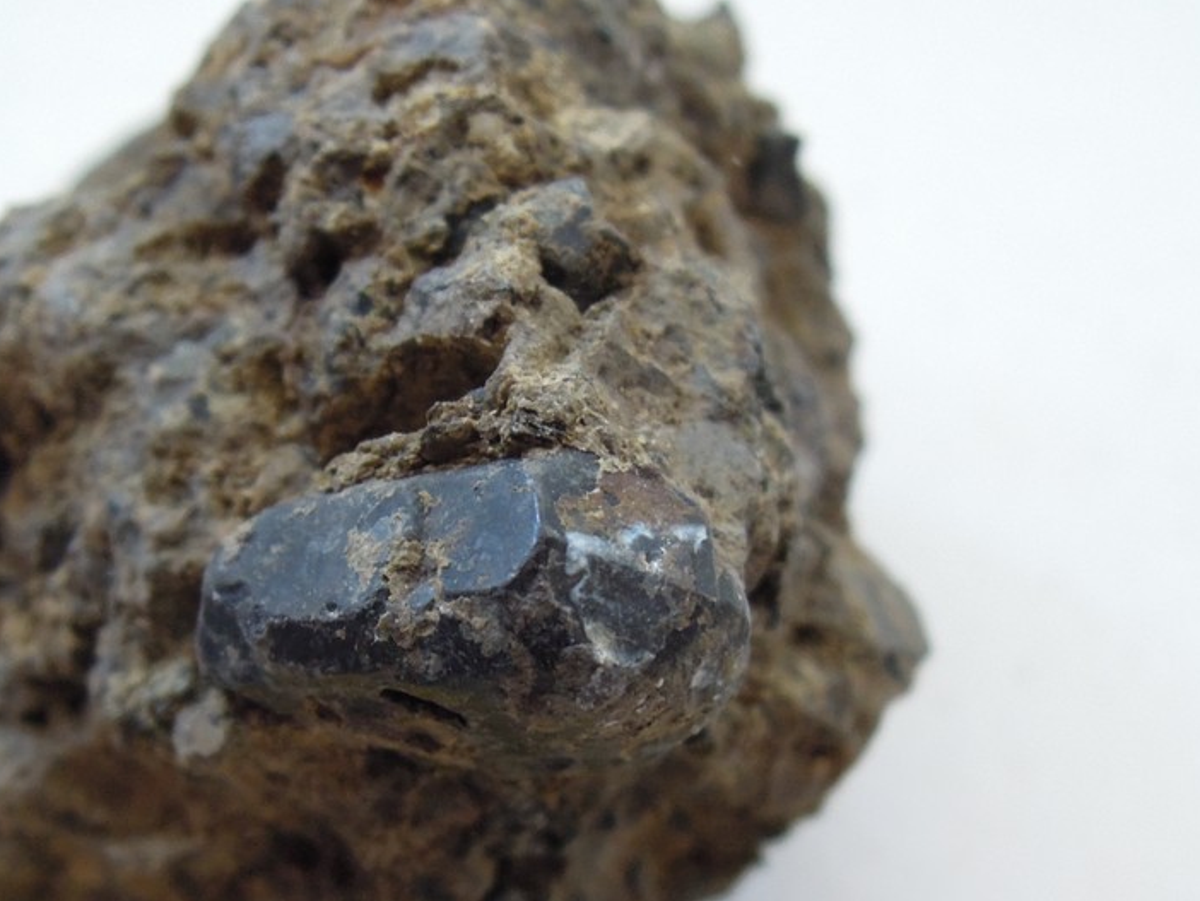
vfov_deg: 34.8
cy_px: 605
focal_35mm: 41
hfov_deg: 45.3
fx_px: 1422
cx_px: 443
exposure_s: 1/30
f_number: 2.8
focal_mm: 4.3
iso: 360
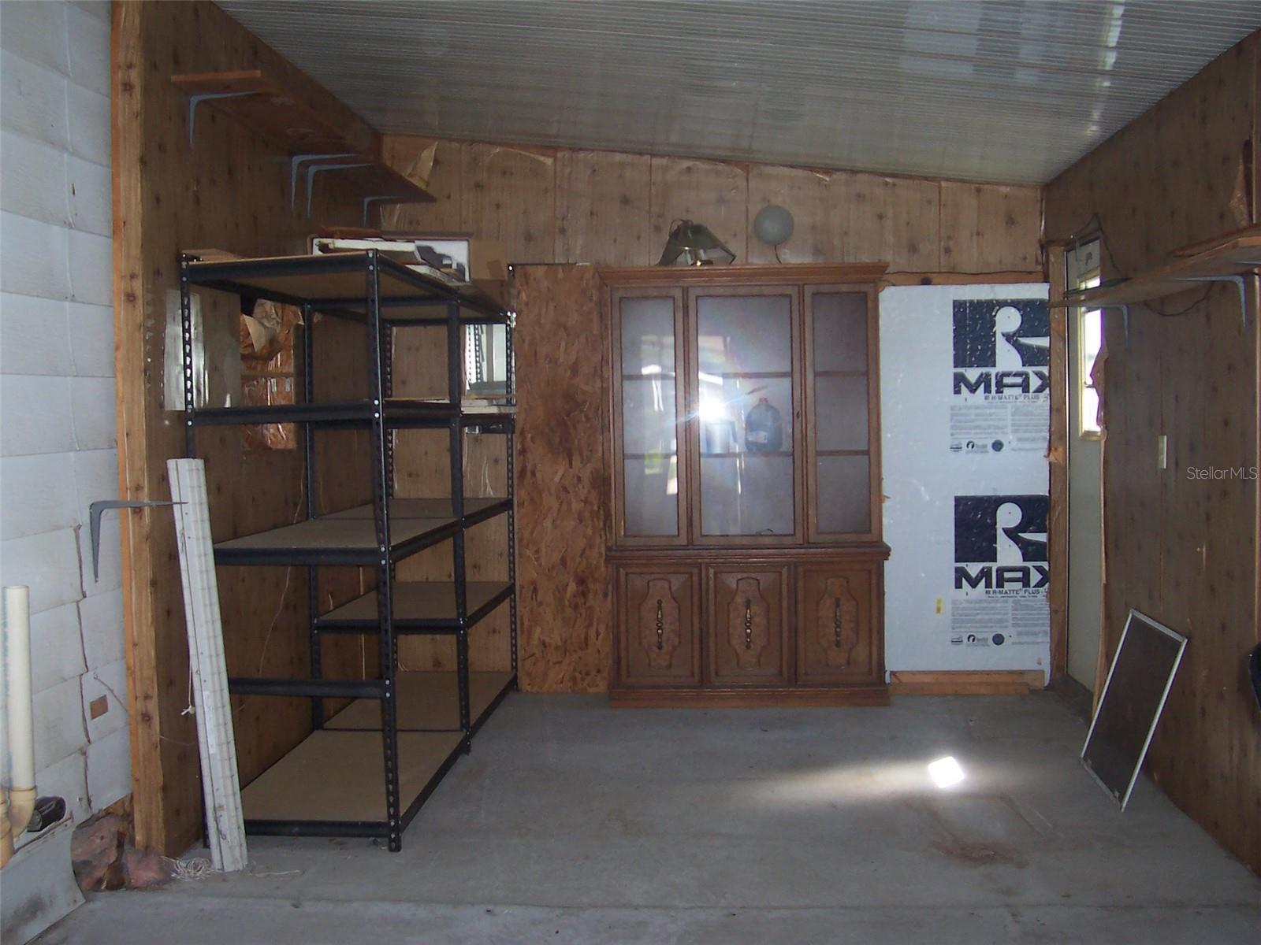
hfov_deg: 50.1
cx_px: 630
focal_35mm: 37
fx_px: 1348
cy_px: 472
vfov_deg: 38.7
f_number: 2.8
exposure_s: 1/60
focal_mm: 5.6
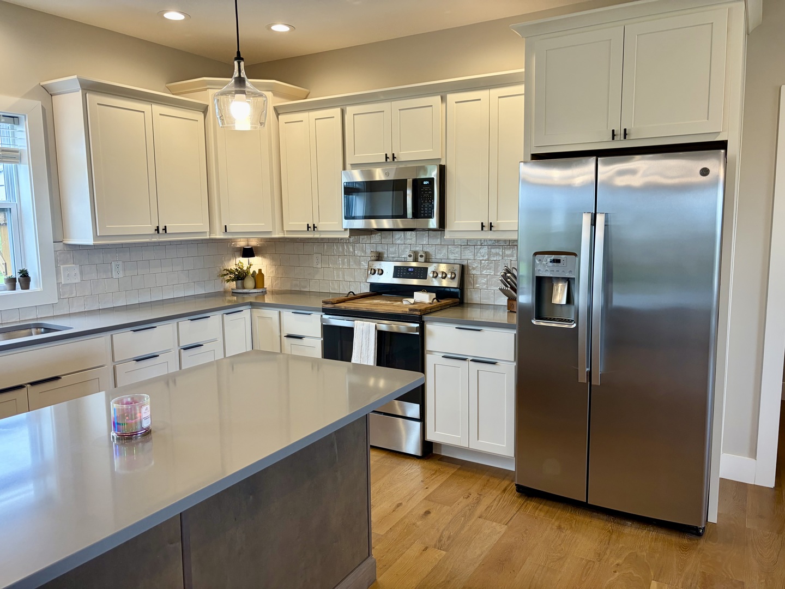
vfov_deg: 53.1
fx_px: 590
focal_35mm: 26
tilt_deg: -6.2
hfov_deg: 67.3
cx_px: 392
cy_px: 294
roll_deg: +0.2
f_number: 1.6
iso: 125
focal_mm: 5.96
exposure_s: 1/120
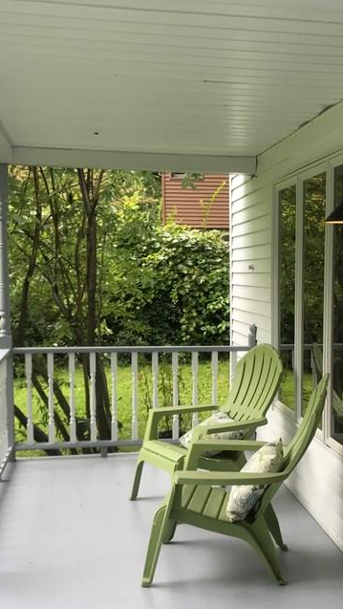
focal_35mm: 49
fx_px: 791
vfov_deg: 41.9
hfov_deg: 24.3
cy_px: 359
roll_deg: -0.3
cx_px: 240
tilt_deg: -5.4
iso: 32
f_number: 1.8
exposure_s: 1/120
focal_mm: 3.99
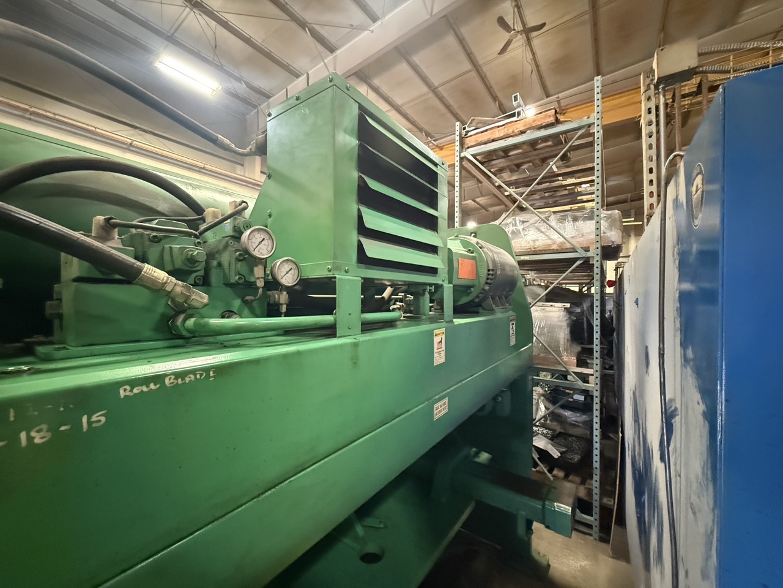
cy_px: 294
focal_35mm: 14
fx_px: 317
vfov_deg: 85.7
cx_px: 392
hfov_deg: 102.1
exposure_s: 1/40
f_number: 2.2
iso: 1250
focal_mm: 2.22
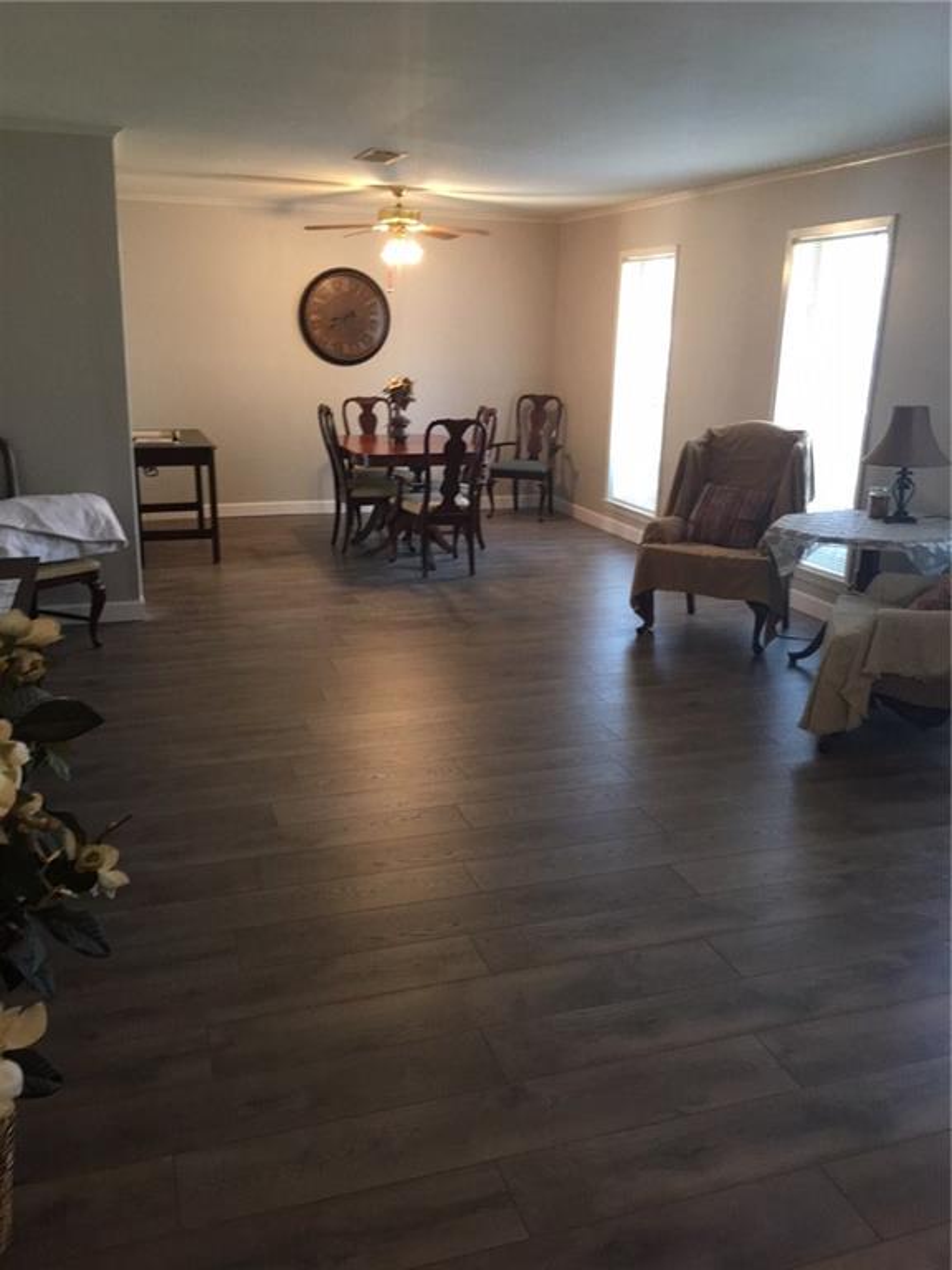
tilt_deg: -14.8
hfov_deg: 48.2
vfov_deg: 61.7
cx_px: 476
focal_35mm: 29
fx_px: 1063
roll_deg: -0.7
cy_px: 635
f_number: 2.2
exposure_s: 1/24
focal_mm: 4.15
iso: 200
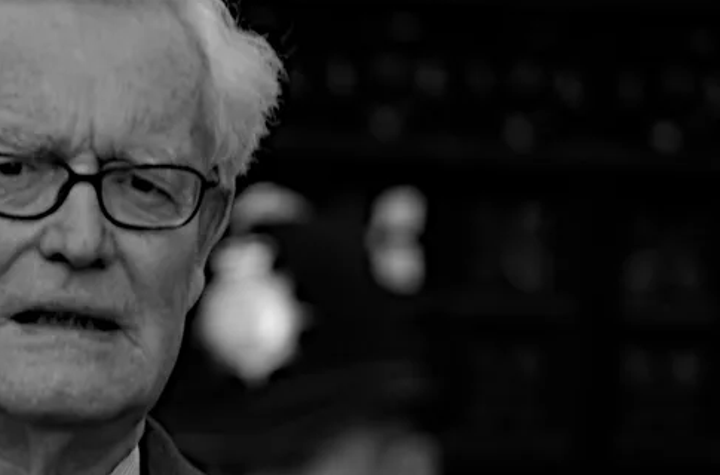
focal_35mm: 743
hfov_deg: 2.8
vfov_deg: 1.8
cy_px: 283
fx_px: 14812
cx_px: 165
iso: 200
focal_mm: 300
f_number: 5.6
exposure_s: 1/160
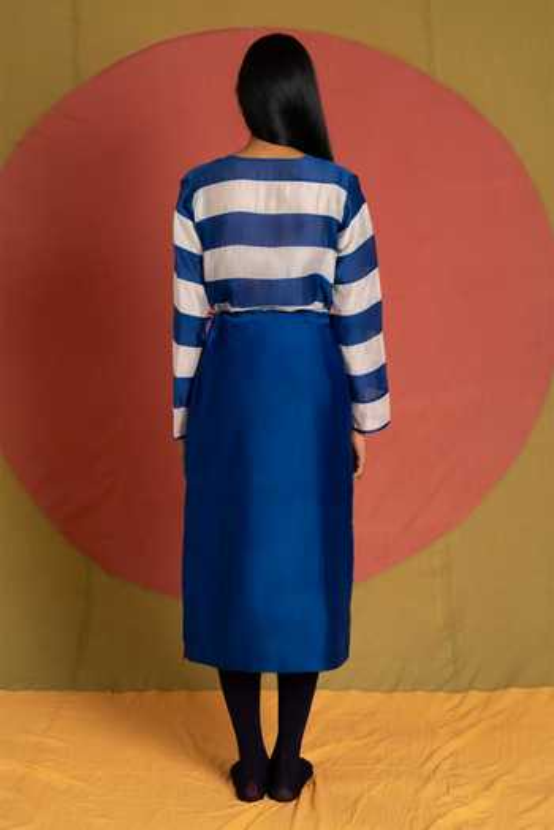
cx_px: 277
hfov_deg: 29.9
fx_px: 1039
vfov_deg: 43.6
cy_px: 415
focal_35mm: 45
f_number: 2.8
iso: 1250
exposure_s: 1/250
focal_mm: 45
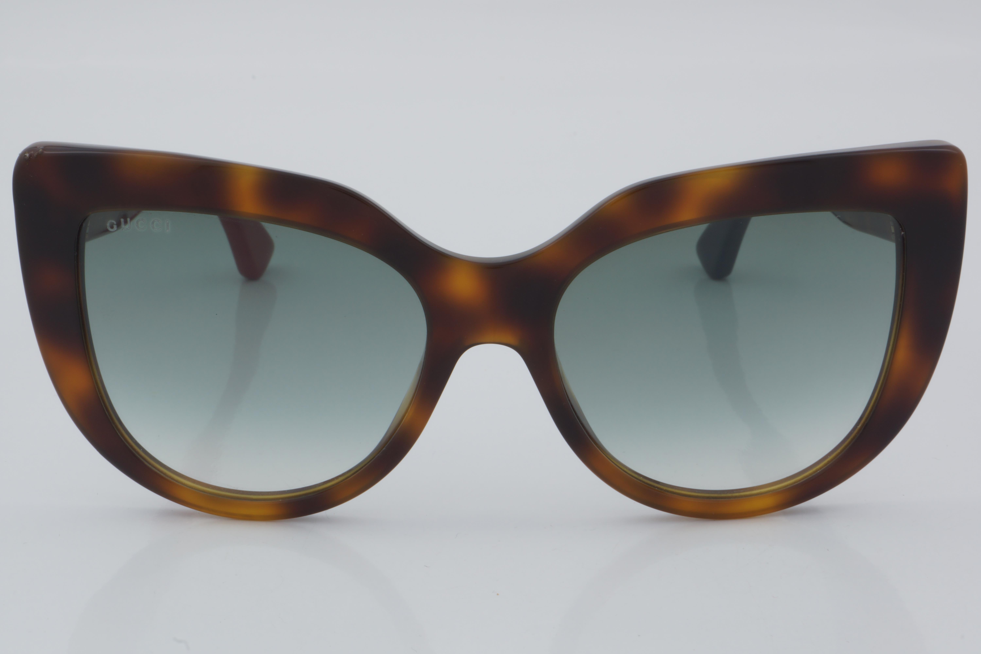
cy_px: 327
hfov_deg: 24.6
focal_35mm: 82
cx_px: 490
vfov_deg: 16.6
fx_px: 2248
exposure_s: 1/4
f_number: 32
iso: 100
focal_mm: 55
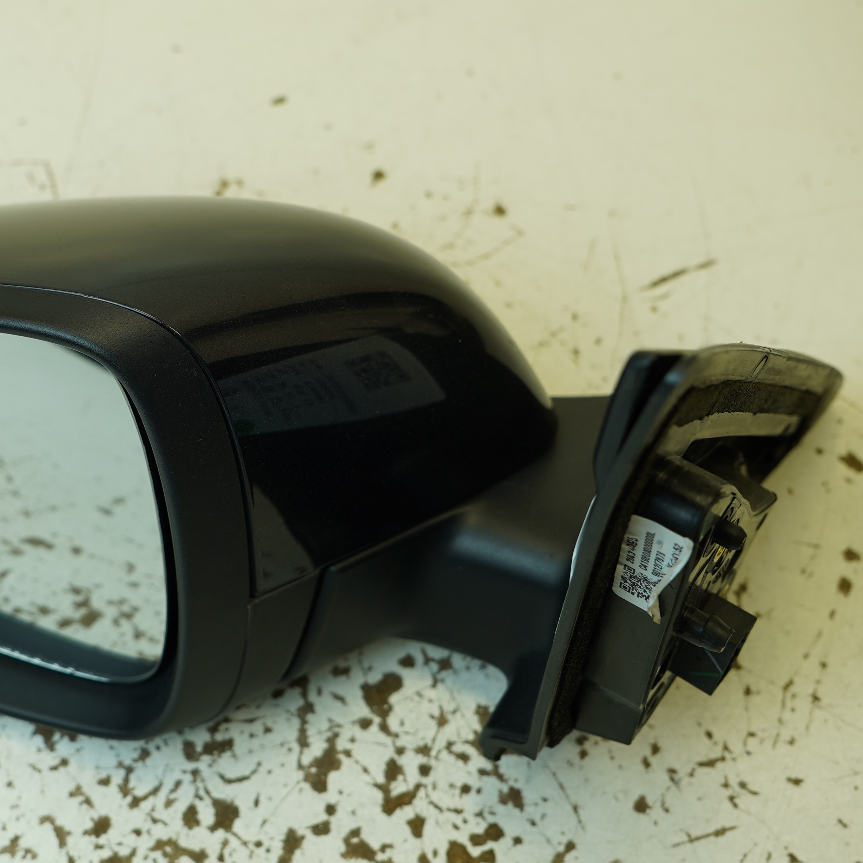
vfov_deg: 34.7
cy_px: 442
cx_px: 197
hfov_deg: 33.8
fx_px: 1382
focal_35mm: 49
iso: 100
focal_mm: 24
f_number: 4.5
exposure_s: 1/80
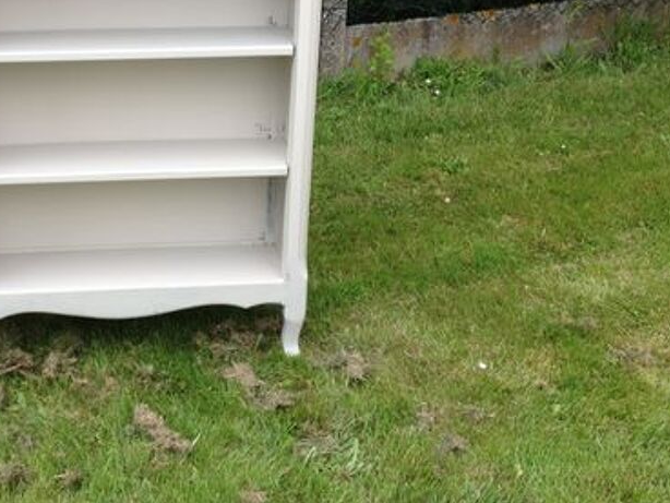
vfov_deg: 25.4
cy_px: 128
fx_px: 1104
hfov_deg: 32.8
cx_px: 131
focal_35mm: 57
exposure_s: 1/391
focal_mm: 4.28
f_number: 2.4
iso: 50
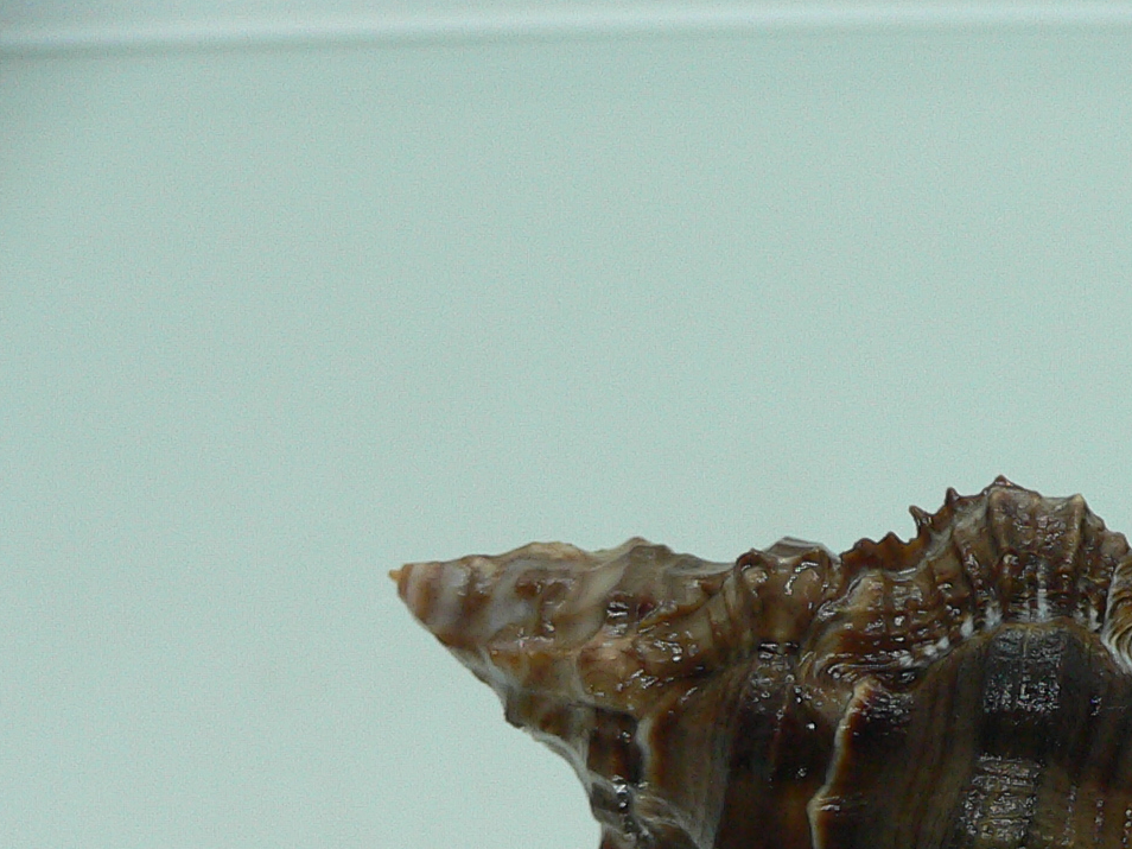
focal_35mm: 74
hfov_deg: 25.0
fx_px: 2419
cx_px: 1145
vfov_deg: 19.3
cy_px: 873
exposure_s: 1/60
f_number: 2.8
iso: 100
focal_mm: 4.6
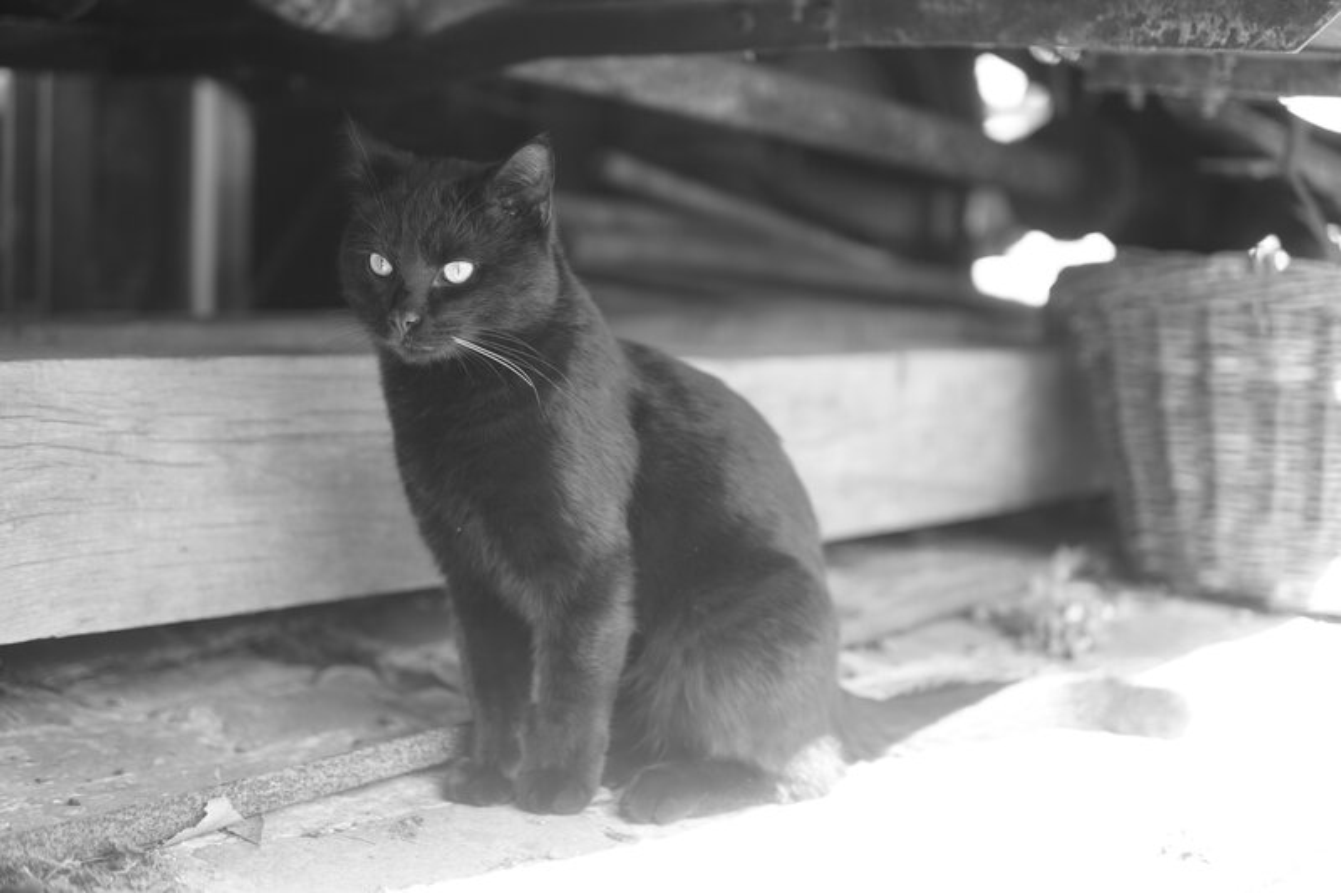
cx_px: 670
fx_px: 1676
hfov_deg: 43.6
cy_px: 446
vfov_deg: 29.9
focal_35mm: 45
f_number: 1.4
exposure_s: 1/250
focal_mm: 30
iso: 100
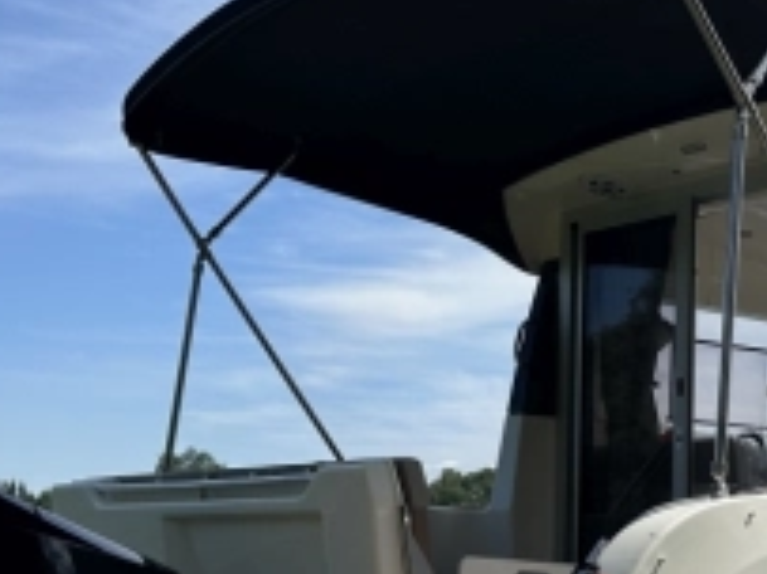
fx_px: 1439
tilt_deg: +2.4
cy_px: 466
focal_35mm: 65
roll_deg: -1.4
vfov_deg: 22.2
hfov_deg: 29.1
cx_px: 620
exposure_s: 1/7042
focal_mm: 6.86
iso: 80
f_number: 1.78
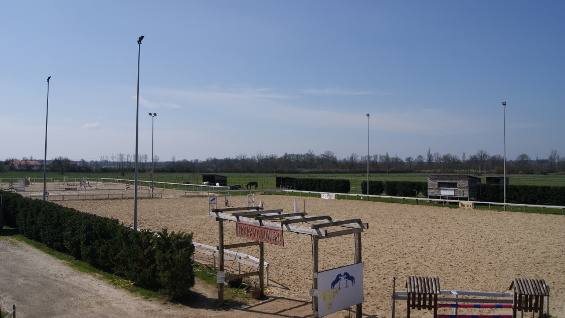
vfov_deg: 36.6
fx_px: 479
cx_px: 284
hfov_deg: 61.0
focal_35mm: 32
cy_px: 137
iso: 100
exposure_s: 1/500
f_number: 10
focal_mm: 20
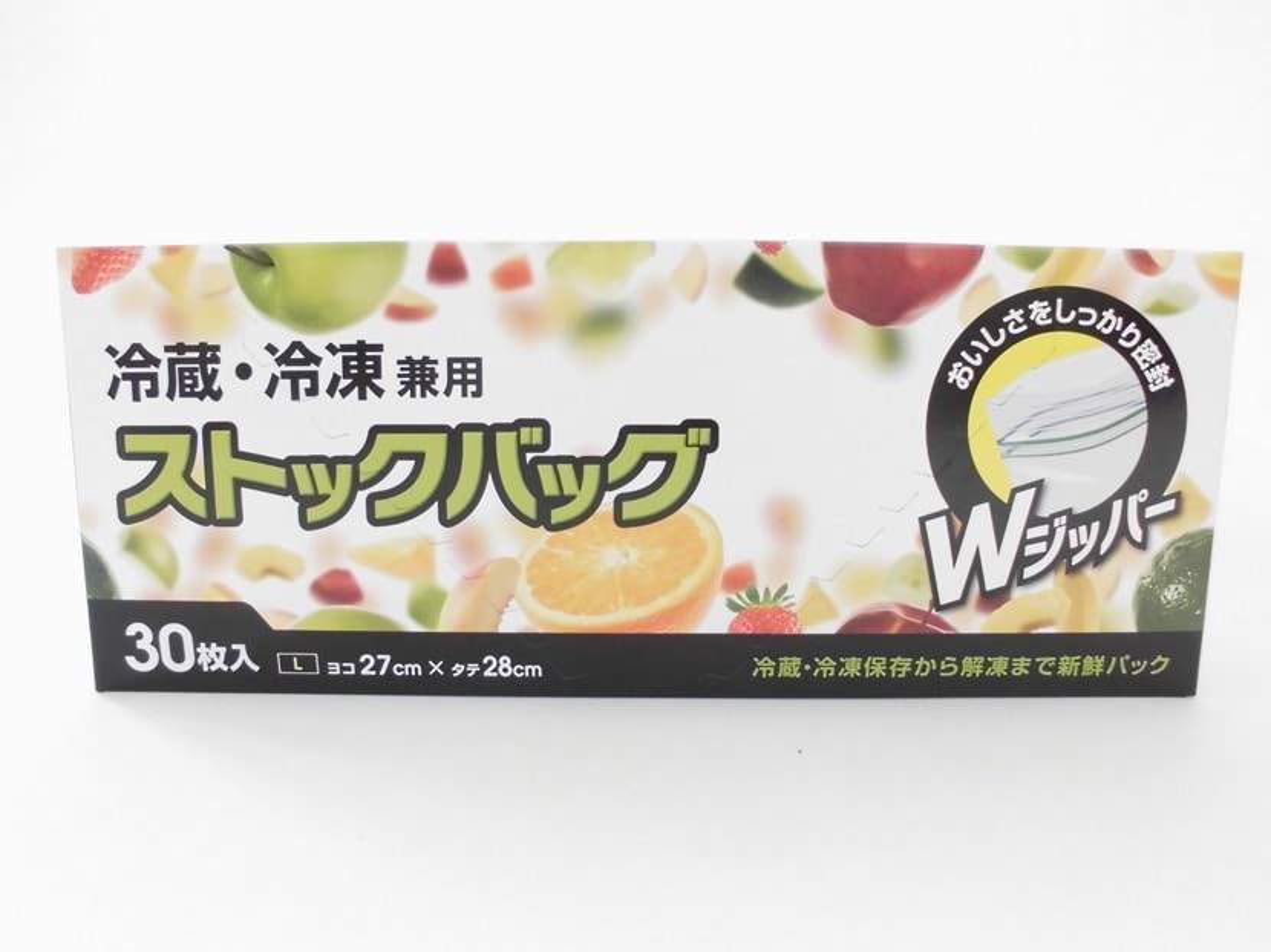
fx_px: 954
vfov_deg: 53.0
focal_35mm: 26
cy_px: 476
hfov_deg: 67.3
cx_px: 636
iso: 400
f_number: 3.5
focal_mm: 4.6
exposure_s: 1/60
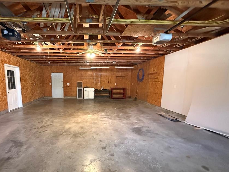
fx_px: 112
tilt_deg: -7.1
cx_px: 92
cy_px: 96
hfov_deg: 89.9
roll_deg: -0.5
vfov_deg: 74.4
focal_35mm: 17
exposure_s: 1/60
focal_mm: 2.22
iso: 1250
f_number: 2.2
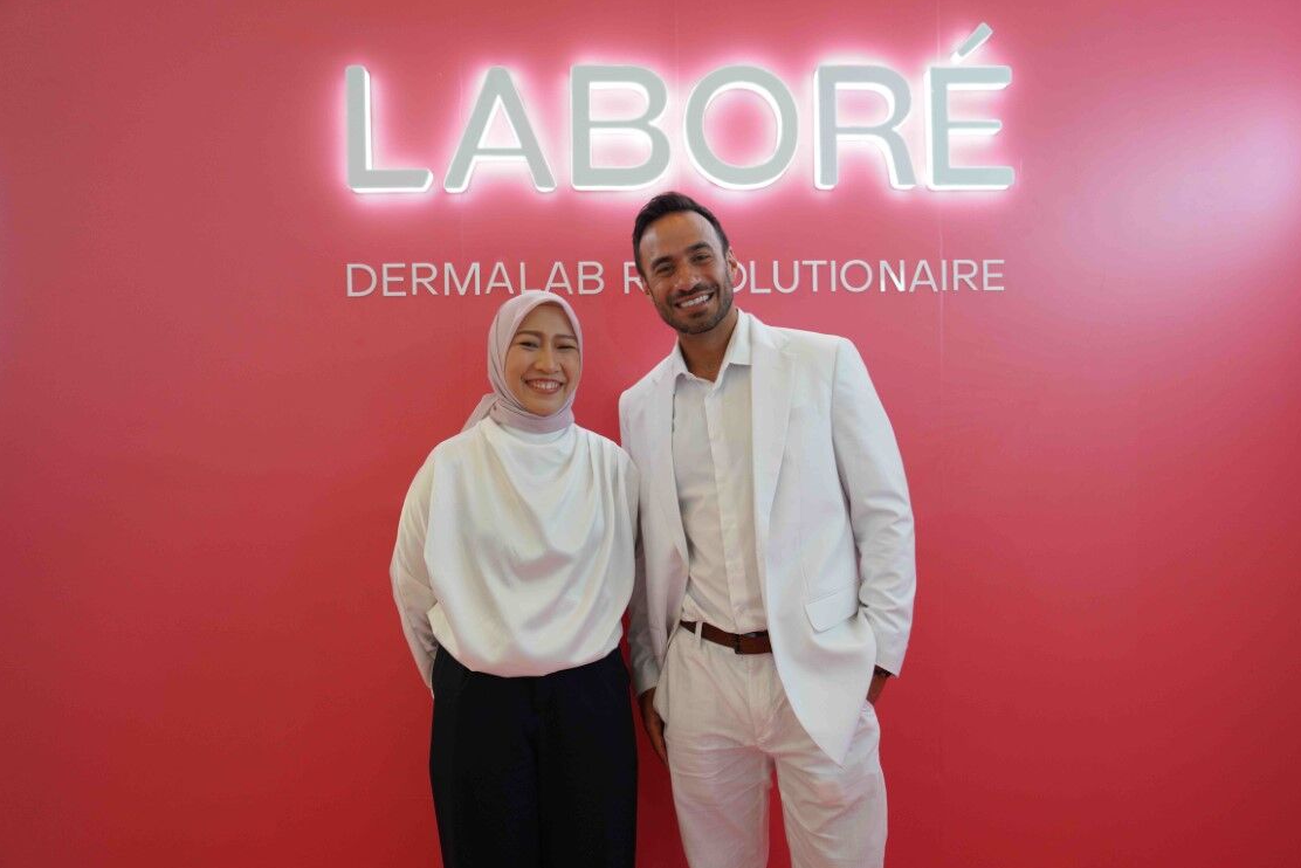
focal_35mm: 29
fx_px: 1048
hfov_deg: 63.6
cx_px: 669
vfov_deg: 45.0
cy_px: 446
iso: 1250
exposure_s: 1/250
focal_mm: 28
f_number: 2.8
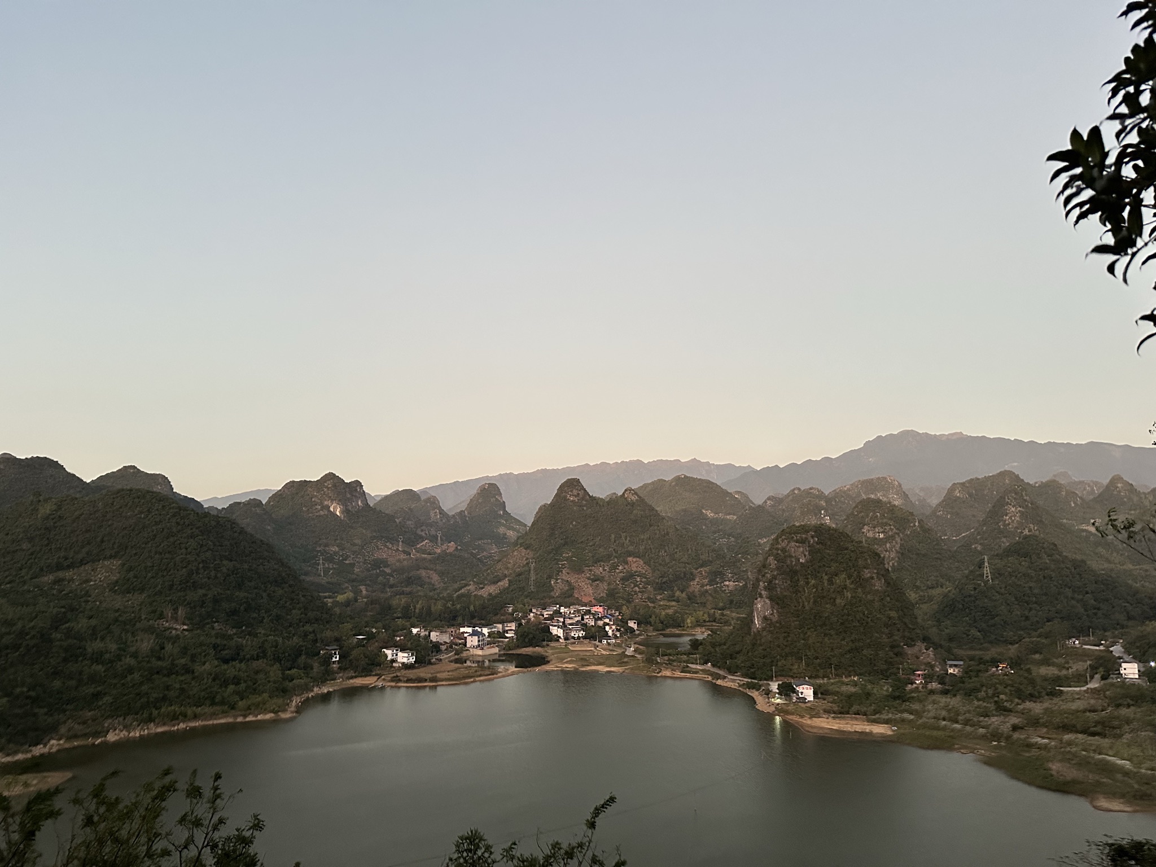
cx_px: 578
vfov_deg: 56.8
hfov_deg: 71.6
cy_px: 434
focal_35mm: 24
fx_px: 801
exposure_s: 1/30
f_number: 1.78
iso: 1000
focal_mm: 6.86
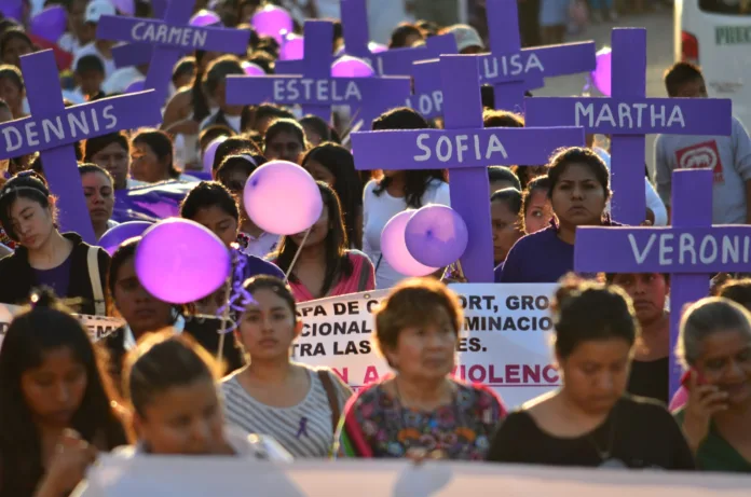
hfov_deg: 4.6
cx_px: 376
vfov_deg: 3.0
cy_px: 248
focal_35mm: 450
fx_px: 9368
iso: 125
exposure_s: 1/250
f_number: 5.6
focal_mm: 300
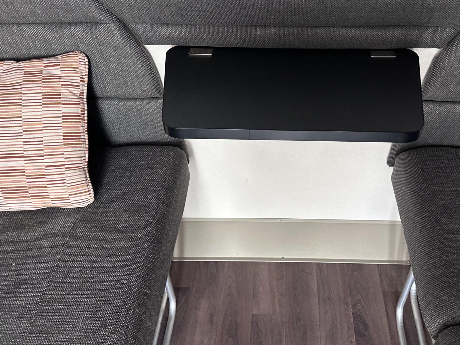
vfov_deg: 43.9
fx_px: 425
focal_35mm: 32
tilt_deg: -45.1
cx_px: 270
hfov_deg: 56.5
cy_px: 136
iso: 320
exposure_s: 1/60
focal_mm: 6.86
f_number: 1.78
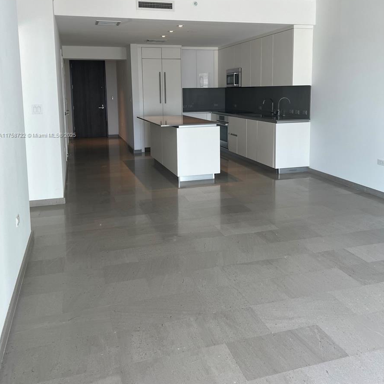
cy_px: 135
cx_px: 191
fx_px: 389
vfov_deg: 51.8
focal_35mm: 31
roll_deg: +1.0
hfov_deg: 52.5
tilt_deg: -7.0
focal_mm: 5.7
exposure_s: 1/120
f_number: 1.5
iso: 100
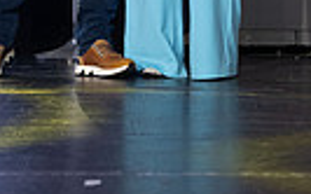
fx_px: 1466
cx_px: 140
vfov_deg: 7.1
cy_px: -292
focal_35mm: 173
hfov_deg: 12.1
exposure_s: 1/125
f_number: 4.5
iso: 1600
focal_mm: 50
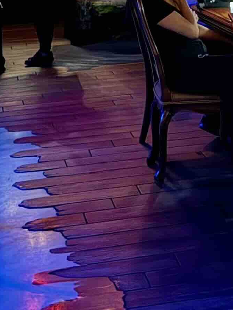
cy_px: -126
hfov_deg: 13.5
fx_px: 969
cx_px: 228
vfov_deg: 16.8
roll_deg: +2.4
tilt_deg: +0.6
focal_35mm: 108
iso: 4000
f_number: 1.78
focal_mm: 6.76
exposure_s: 1/15
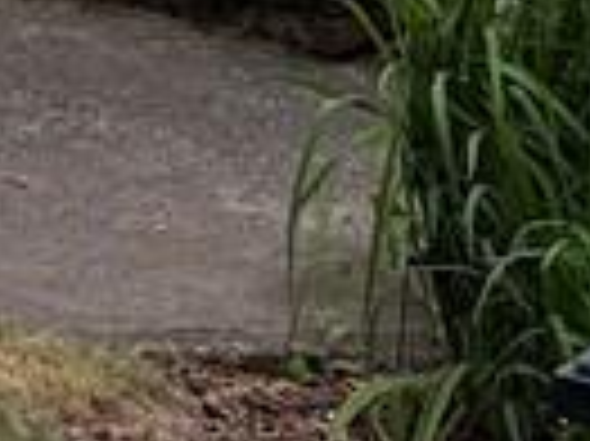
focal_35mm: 203
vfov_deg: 6.6
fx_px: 3457
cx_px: -1162
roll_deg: -0.9
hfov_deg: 8.3
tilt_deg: +2.7
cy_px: -882
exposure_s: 1/241
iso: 40
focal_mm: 5.96
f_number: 1.6
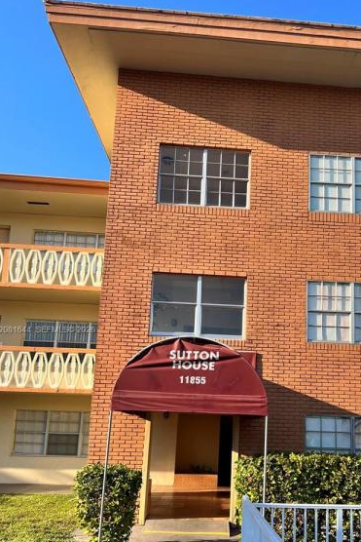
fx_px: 526
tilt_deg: +11.1
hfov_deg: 37.3
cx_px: 250
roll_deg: -1.1
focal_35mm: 35
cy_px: 330
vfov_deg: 54.0
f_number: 1.5
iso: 50
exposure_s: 1/1934
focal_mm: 5.7
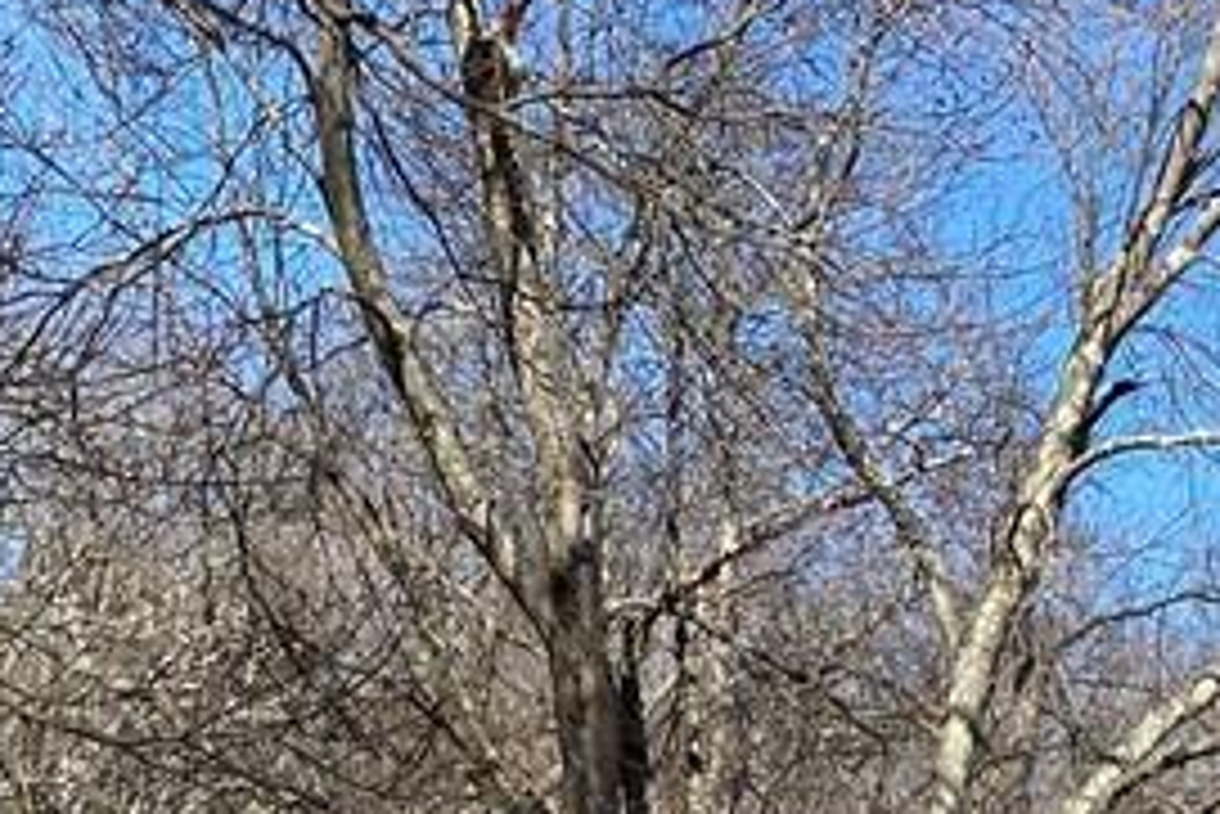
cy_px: 1659
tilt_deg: -4.5
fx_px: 3458
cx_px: 1040
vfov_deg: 11.9
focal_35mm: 102
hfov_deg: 19.7
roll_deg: -1.1
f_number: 1.8
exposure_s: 1/1961
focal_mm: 4.25
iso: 32
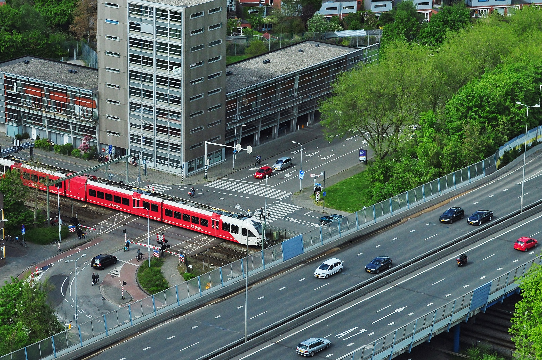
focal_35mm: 105
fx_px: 1579
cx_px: 273
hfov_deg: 19.5
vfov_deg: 13.0
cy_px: 202
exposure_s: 1/500
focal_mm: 52
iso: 400
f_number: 8
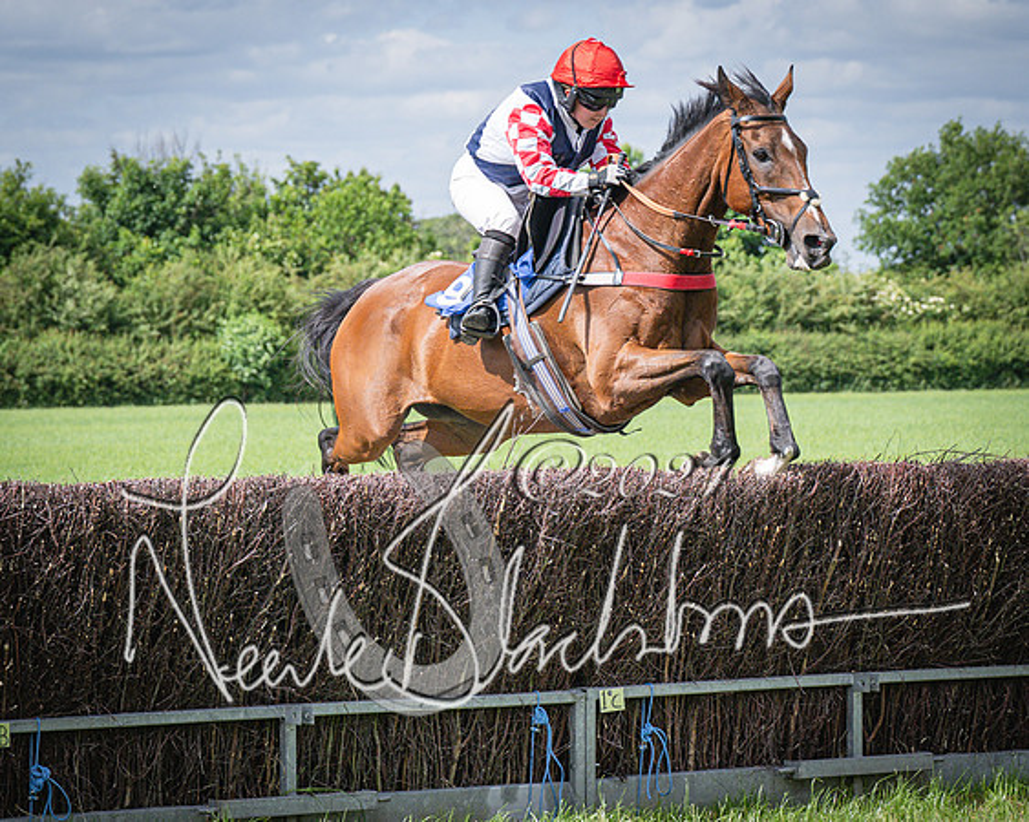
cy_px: 395
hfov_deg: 11.6
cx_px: 174
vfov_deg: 9.3
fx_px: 5035
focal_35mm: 165
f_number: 4
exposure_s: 1/3200
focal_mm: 70
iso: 400
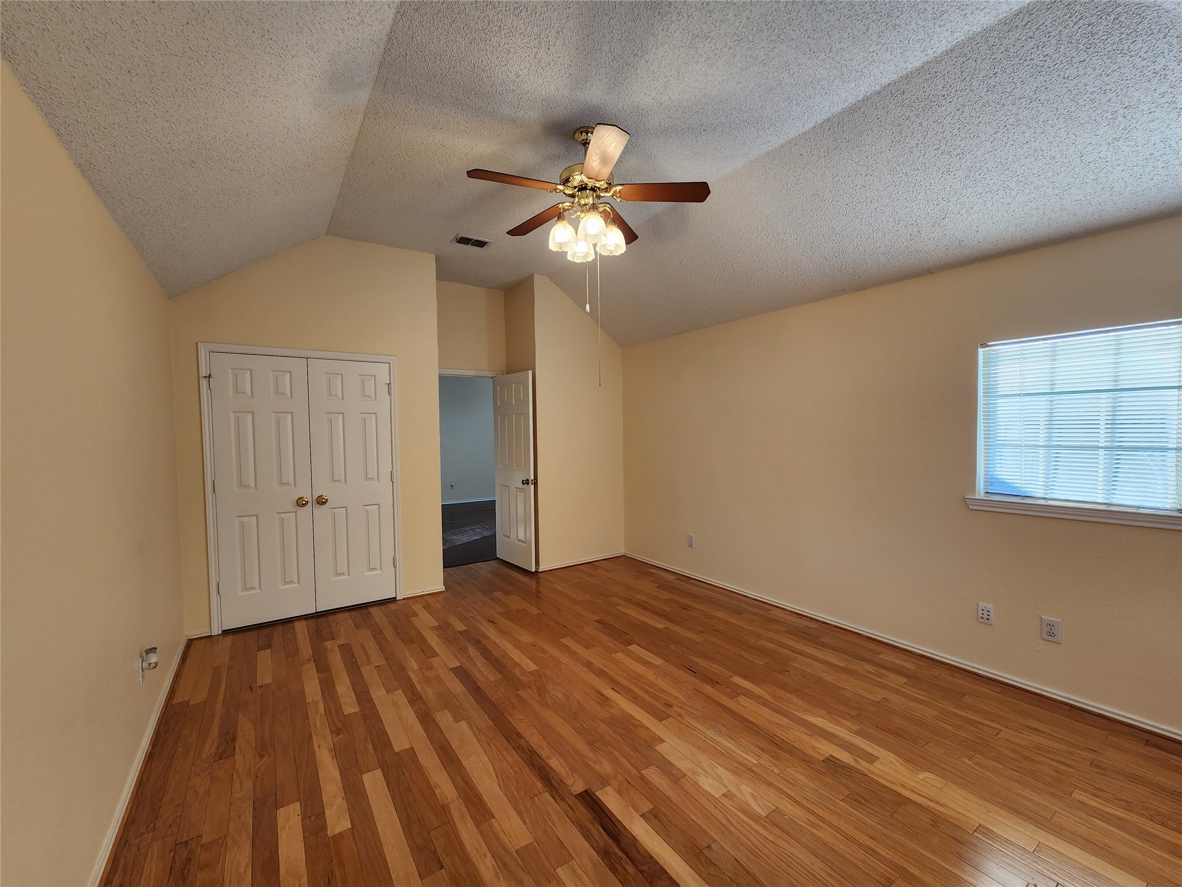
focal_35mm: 13
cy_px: 444
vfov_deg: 89.9
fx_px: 444
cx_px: 591
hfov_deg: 106.2
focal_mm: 2.2
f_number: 2.2
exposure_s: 1/60
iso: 64
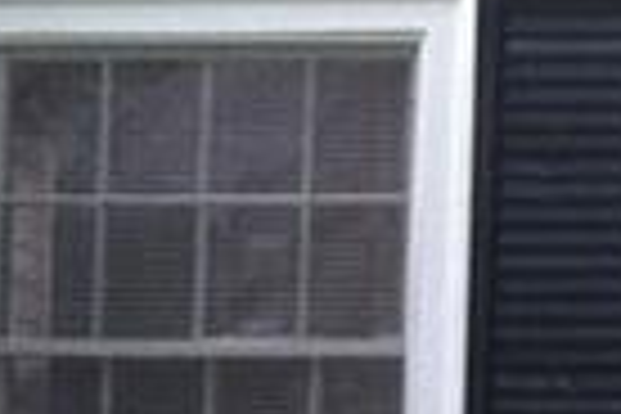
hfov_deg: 7.0
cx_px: 1728
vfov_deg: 5.1
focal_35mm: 269
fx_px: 4640
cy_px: 306
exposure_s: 1/120
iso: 125
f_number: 2.8
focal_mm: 3.85
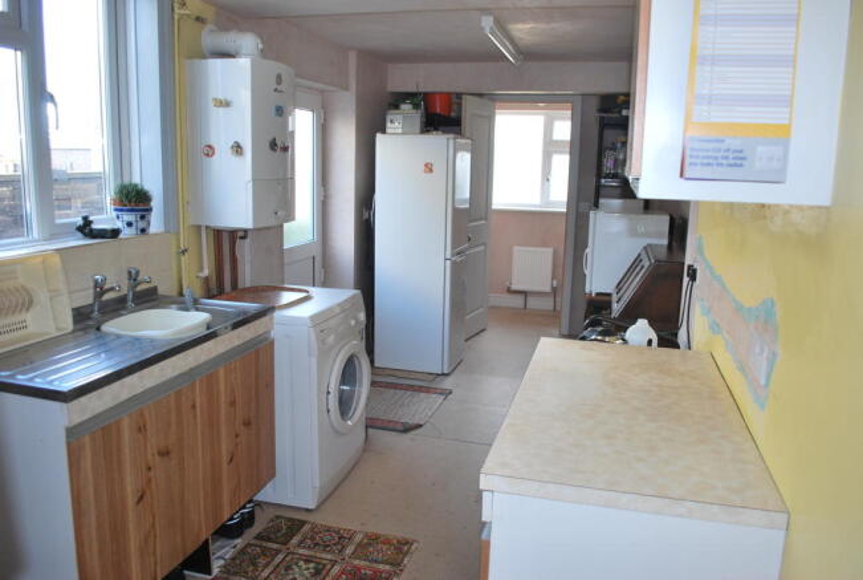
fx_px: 649
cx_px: 432
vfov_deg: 48.1
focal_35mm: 27
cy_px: 290
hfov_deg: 67.3
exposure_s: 1/60
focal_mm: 18
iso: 200
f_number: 3.5
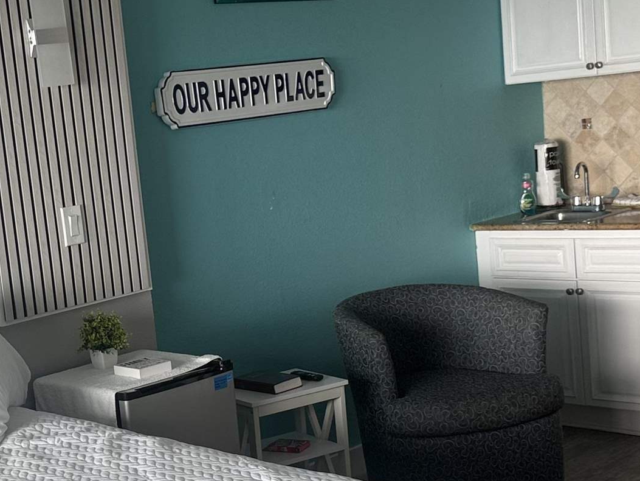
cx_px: 162
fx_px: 1294
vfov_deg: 21.0
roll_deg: +6.1
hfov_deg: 27.4
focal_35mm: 70
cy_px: 300
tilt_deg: -8.8
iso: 100
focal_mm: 6.76
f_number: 1.78
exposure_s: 1/121
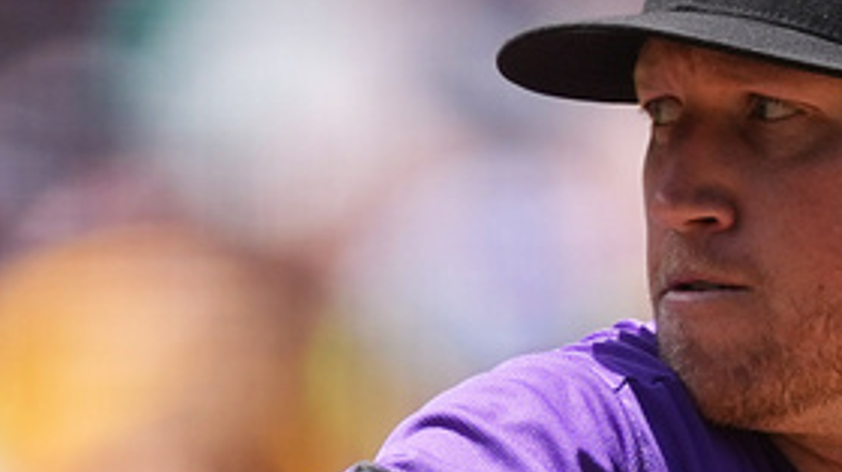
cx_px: 641
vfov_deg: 0.4
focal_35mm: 3451
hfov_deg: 0.6
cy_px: 746
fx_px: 76990
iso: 400
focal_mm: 600
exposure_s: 1/2000
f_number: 4
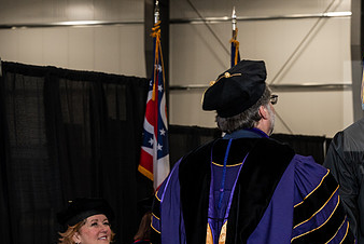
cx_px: 311
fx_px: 1214
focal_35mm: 120
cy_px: 192
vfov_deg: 11.4
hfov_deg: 16.9
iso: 1250
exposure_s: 1/200
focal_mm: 70
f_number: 5
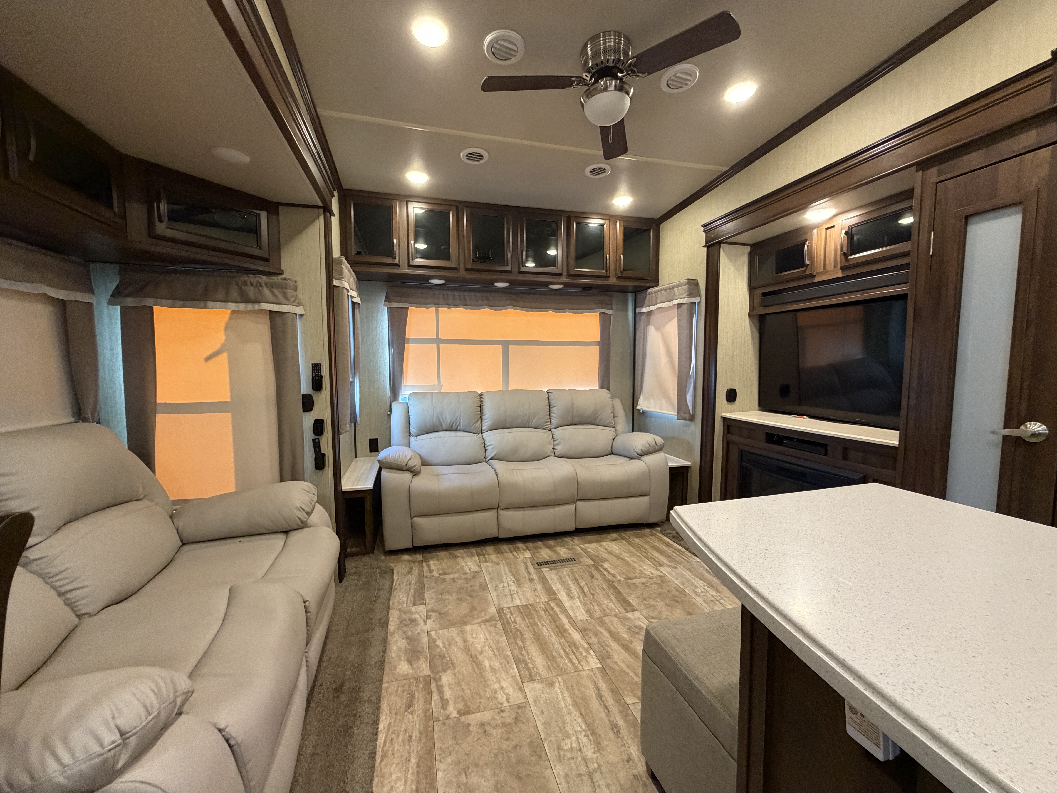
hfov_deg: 102.1
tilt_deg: -3.9
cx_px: 528
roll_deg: +0.4
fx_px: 427
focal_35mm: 14
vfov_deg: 85.7
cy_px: 396
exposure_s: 1/60
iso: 500
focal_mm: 2.22
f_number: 2.2
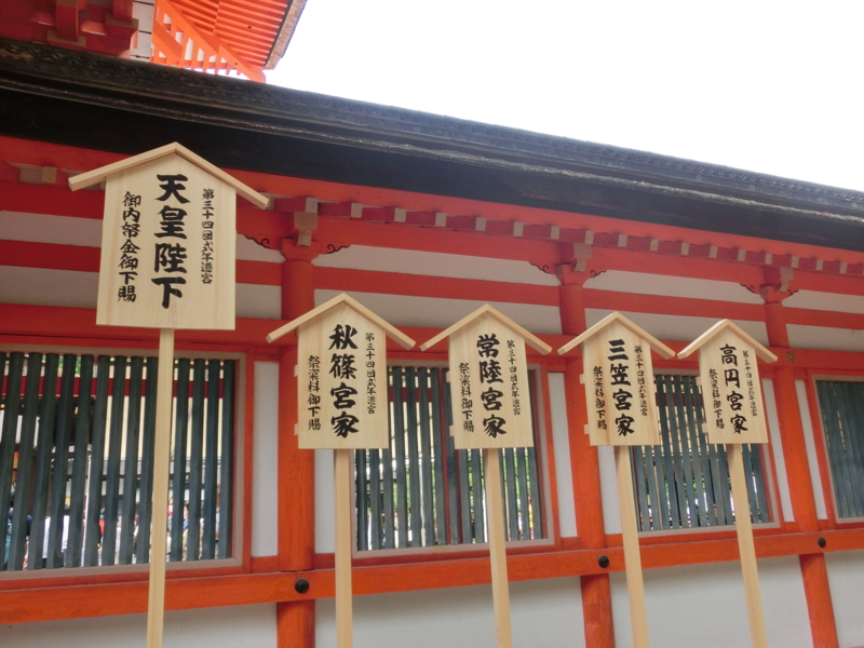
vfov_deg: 46.8
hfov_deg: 60.0
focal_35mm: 30
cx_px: 432
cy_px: 324
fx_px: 749
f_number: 3.5
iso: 80
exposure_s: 1/125
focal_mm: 5.36
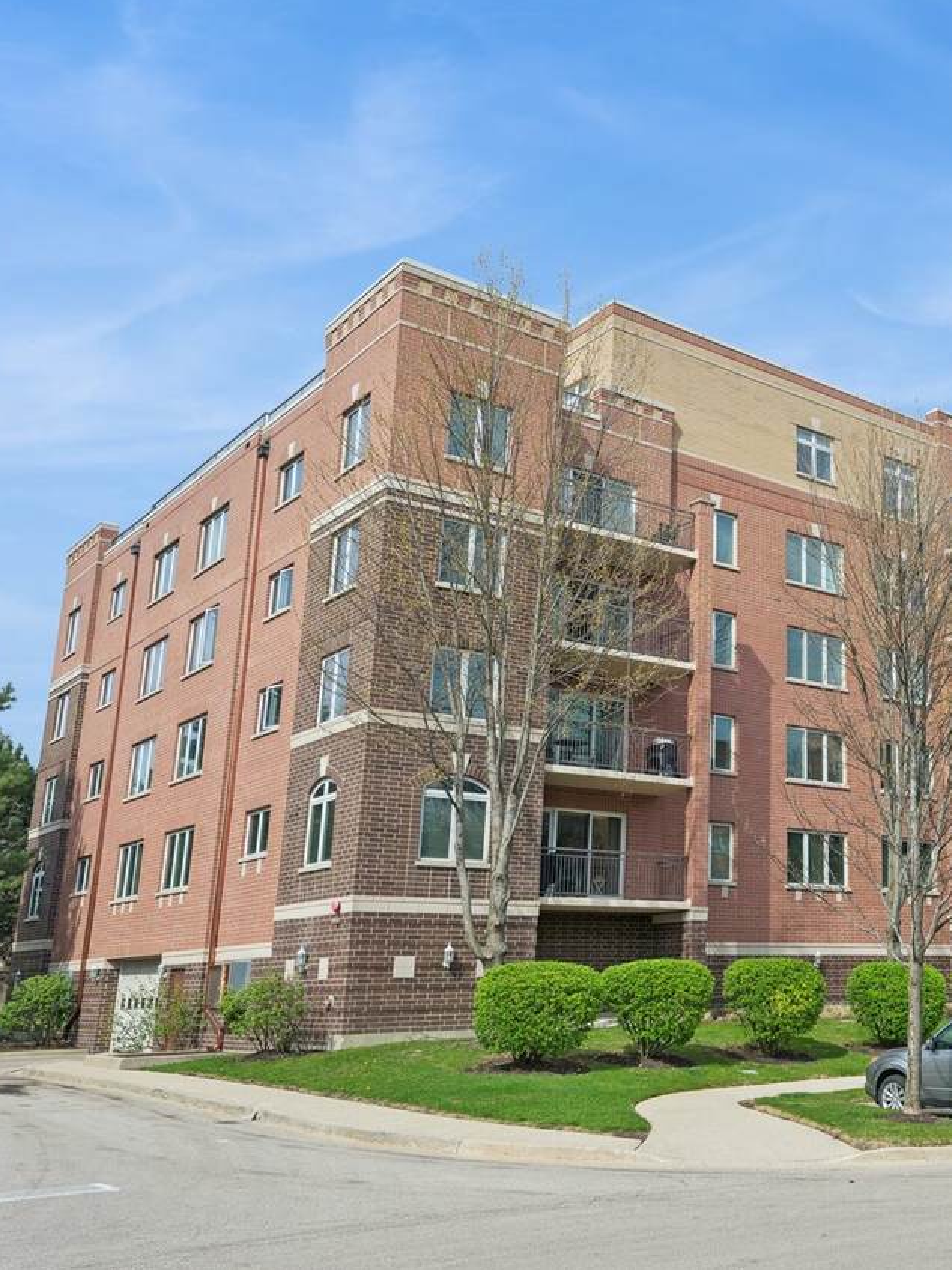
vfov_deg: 52.6
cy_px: 633
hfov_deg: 38.0
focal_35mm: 35
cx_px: 853
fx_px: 1283
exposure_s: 1/400
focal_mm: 24
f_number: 8
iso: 125
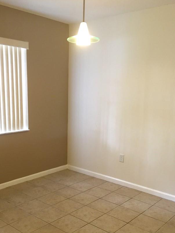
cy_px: 143
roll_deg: -1.3
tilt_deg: -11.9
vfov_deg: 49.7
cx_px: 79
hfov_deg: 38.6
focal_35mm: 37
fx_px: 249
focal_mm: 4.15
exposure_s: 1/30
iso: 80
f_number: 2.2
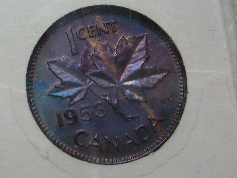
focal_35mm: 37
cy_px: 89
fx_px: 253
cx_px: 118
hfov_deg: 50.1
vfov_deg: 38.7
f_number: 2.8
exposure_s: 1/30
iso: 200
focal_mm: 6.1
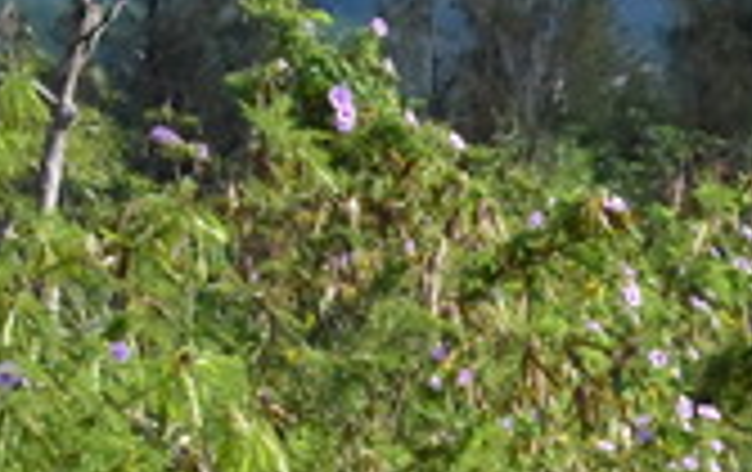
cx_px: 1234
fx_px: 6836
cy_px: 829
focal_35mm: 333
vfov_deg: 3.9
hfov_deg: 6.2
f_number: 18
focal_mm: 70
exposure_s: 1/4000
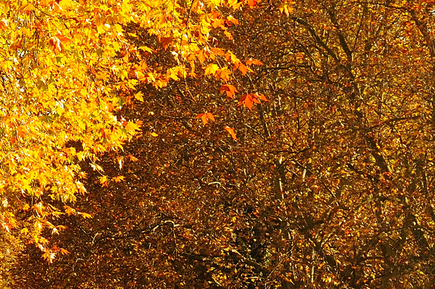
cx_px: 26
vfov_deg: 5.0
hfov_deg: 7.5
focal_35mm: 273
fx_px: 3296
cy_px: 97
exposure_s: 1/100
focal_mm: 50
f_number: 9
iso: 200
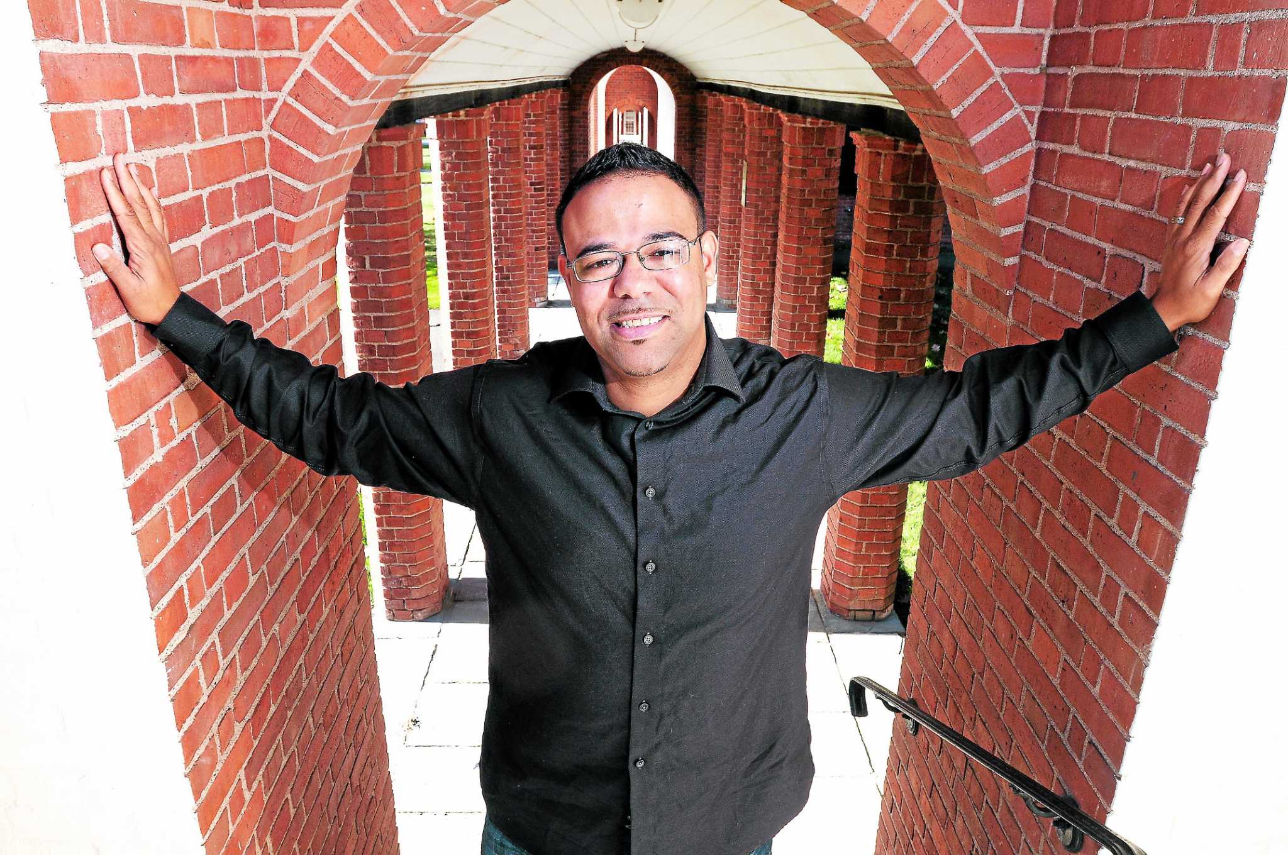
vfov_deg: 50.3
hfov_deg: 70.5
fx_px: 911
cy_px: 428
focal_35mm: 26
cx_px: 644
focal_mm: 17
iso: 400
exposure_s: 1/250
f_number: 7.1
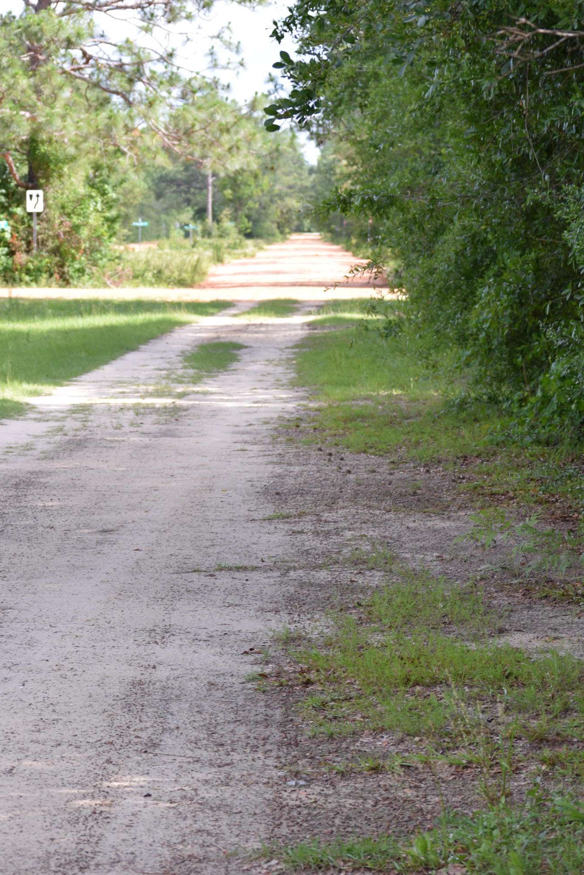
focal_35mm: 125
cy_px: 434
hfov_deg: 10.9
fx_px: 3035
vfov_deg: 16.4
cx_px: 588
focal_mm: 55
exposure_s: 1/125
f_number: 5.6
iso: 110
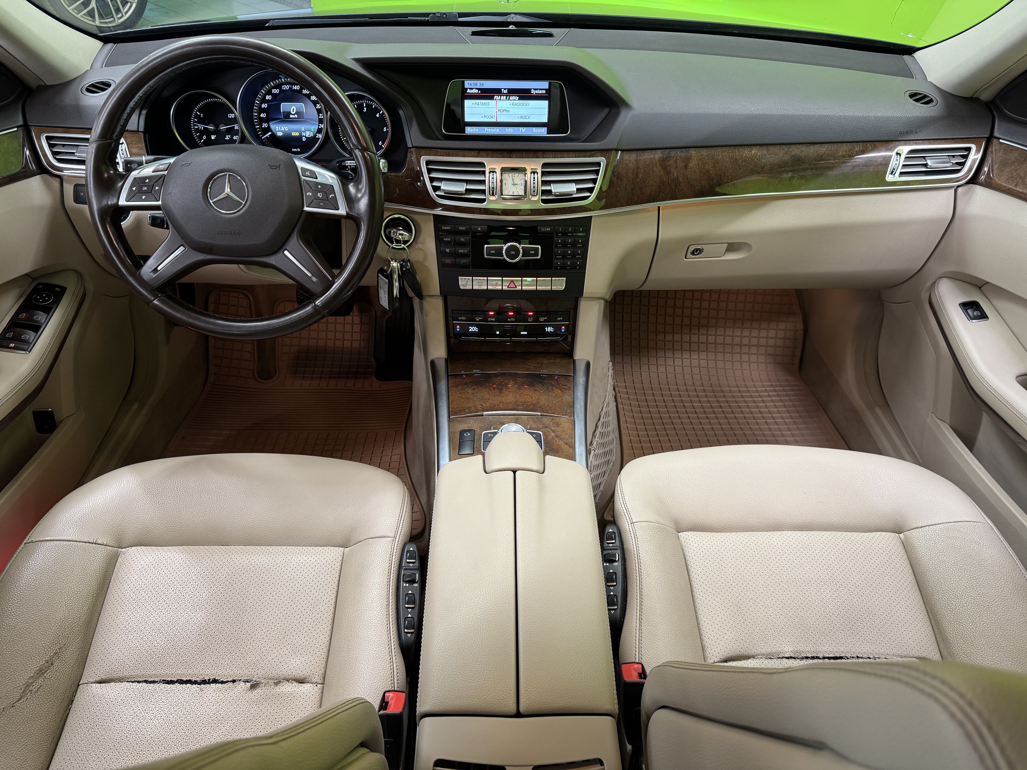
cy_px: 385
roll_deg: -1.1
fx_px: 712
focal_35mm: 24
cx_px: 514
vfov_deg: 56.8
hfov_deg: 71.6
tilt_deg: -37.0
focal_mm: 6.76
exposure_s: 1/50
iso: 200
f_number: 1.78
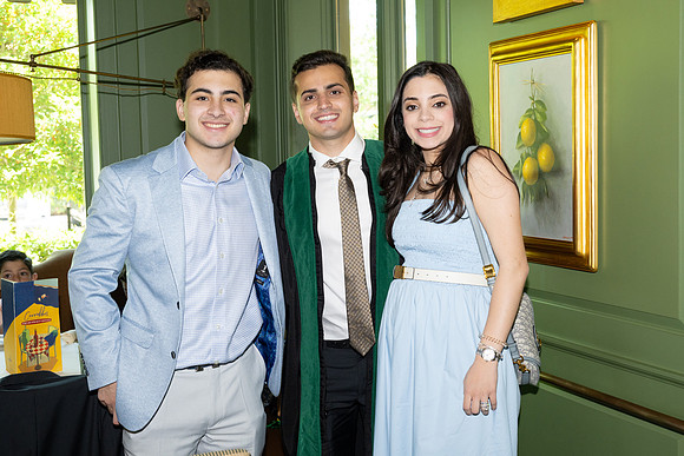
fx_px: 875
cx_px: 394
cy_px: 228
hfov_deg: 42.6
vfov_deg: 29.2
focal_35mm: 46
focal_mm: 40
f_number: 5.6
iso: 800
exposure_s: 1/80
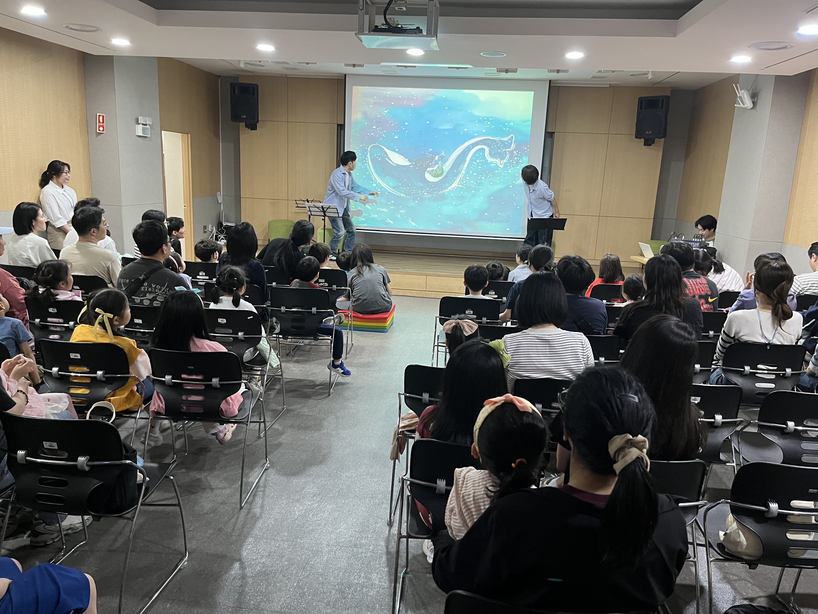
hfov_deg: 67.3
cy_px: 307
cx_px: 409
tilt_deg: -13.0
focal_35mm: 26
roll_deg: -2.1
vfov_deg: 53.1
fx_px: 614
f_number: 1.6
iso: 400
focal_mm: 5.1
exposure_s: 1/40
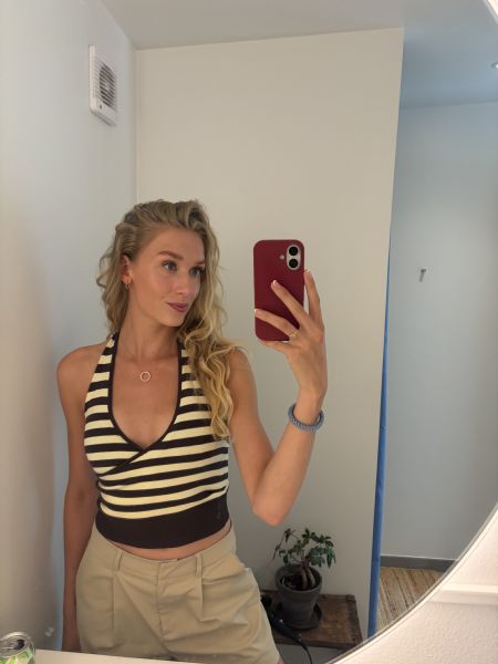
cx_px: 249
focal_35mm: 26
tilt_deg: -6.7
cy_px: 332
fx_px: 499
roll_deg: -1.6
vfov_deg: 67.3
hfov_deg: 53.1
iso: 200
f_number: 1.6
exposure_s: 1/100
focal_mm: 5.96
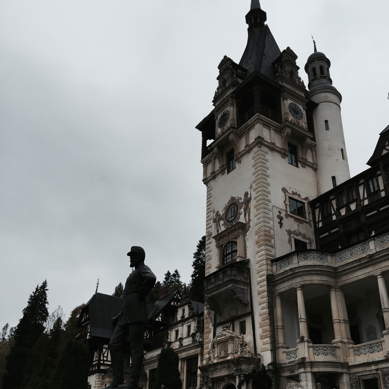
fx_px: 445
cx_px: 198
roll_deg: -0.8
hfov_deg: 47.2
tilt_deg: +32.0
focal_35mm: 35
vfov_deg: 47.2
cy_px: 209
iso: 32
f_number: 2.2
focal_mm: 4.15
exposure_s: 1/1364
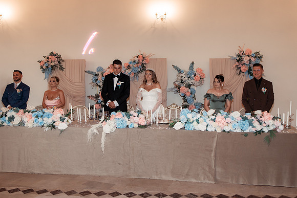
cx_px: 148
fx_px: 289
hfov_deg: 54.4
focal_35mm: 35
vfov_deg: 37.9
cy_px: 99
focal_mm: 35
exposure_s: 1/250
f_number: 3.2
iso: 1250
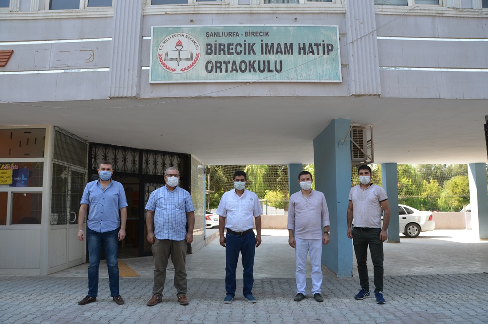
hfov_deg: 67.5
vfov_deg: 47.8
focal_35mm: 27
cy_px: 162
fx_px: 365
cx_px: 244
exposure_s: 1/160
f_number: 6.3
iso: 200
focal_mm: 18
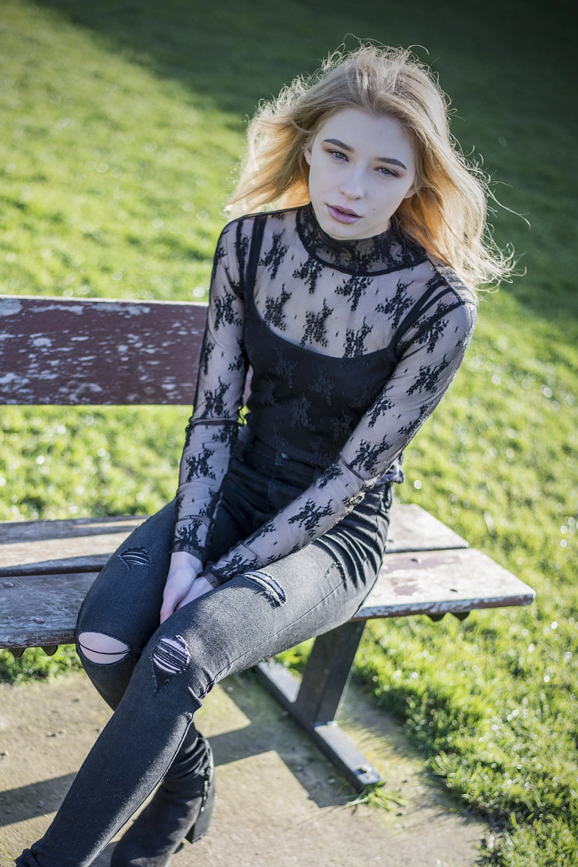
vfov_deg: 29.5
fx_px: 1637
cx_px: 201
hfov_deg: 20.0
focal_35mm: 68
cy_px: 541
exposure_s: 1/1250
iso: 100
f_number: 1.8
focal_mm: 50
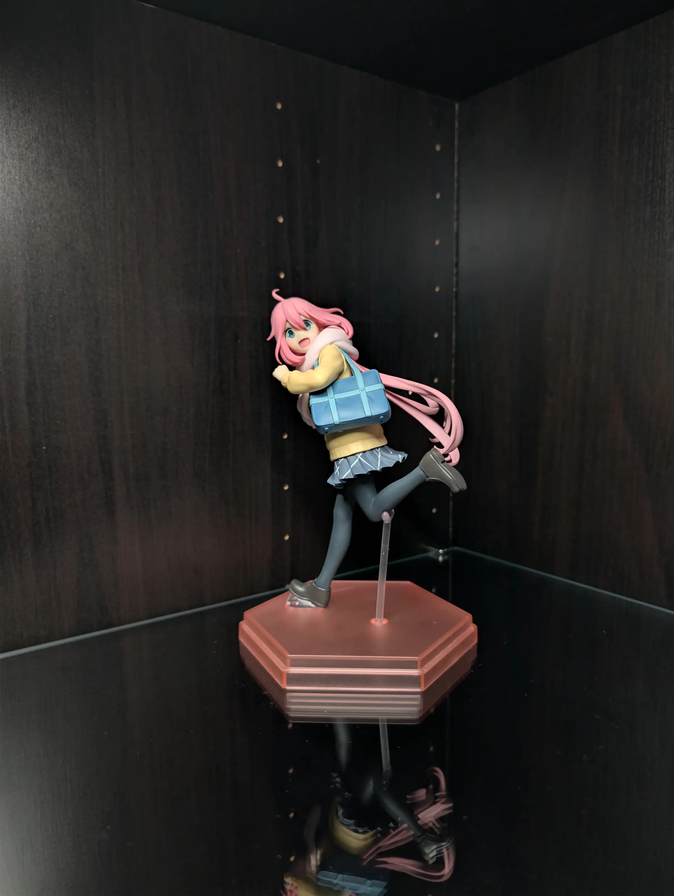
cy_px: 448
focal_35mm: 24
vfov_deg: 71.5
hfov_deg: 56.9
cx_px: 337
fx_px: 622
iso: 47
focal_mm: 6.9
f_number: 1.68
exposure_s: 1/13.9
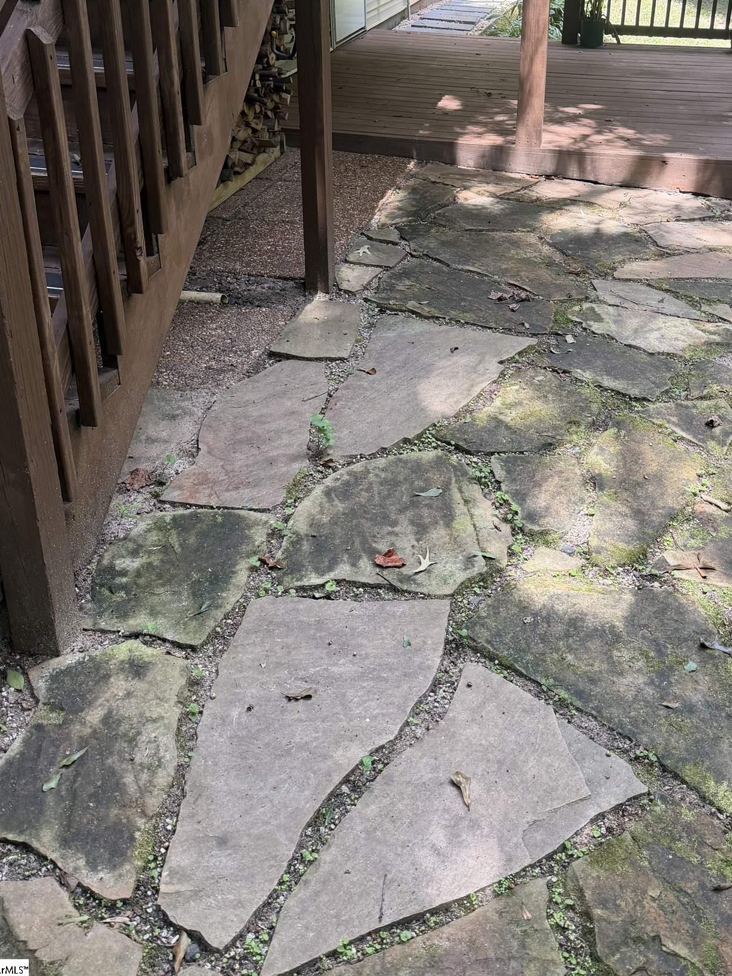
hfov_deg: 41.2
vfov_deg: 52.3
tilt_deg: -23.7
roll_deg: -1.6
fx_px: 958
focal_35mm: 34
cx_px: 492
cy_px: 286
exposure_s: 1/201
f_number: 1.78
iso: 125
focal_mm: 6.76
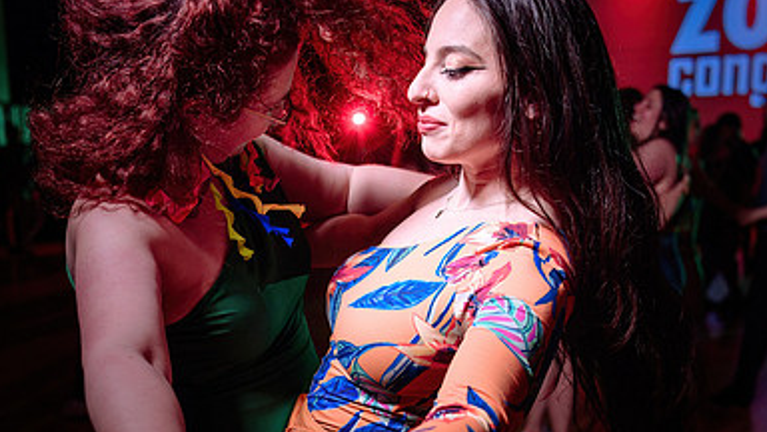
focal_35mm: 49
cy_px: 331
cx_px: 397
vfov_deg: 24.1
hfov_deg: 42.1
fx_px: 997
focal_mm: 31
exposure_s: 1/100
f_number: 2.8
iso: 800
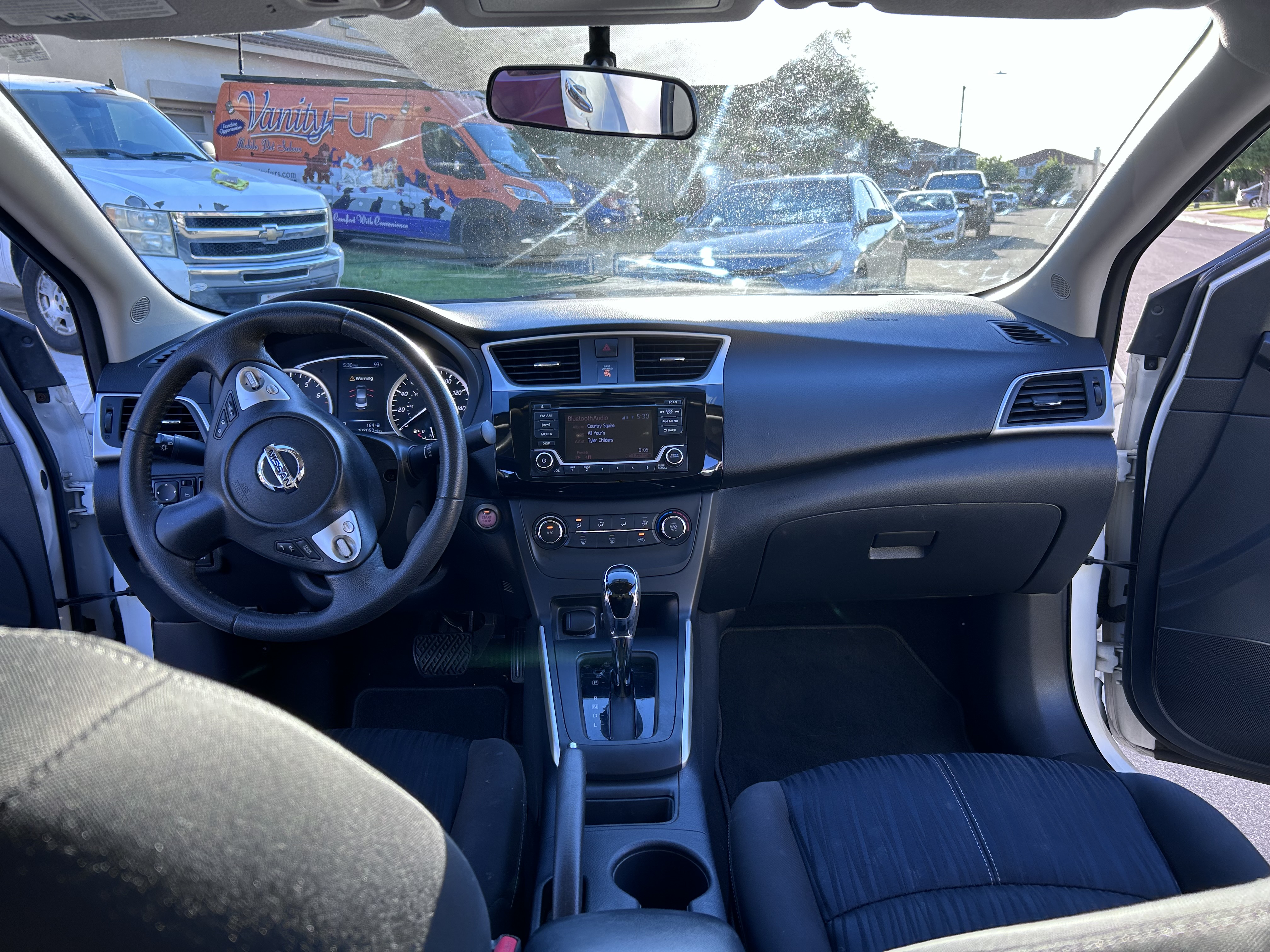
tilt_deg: -17.1
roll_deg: +1.3
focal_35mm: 26
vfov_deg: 53.1
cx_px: 635
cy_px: 476
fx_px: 954
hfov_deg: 67.3
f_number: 1.5
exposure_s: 1/274
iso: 40
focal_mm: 5.7
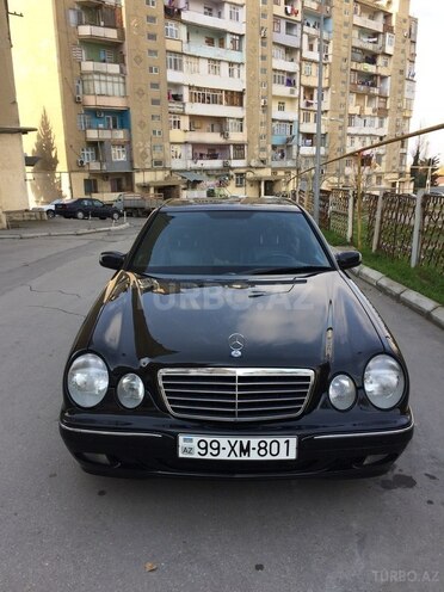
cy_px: 296
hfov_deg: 48.2
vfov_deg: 61.7
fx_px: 496
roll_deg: +1.9
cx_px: 222
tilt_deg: -17.5
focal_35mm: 29
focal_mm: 4.15
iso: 32
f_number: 2.2
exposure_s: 1/622
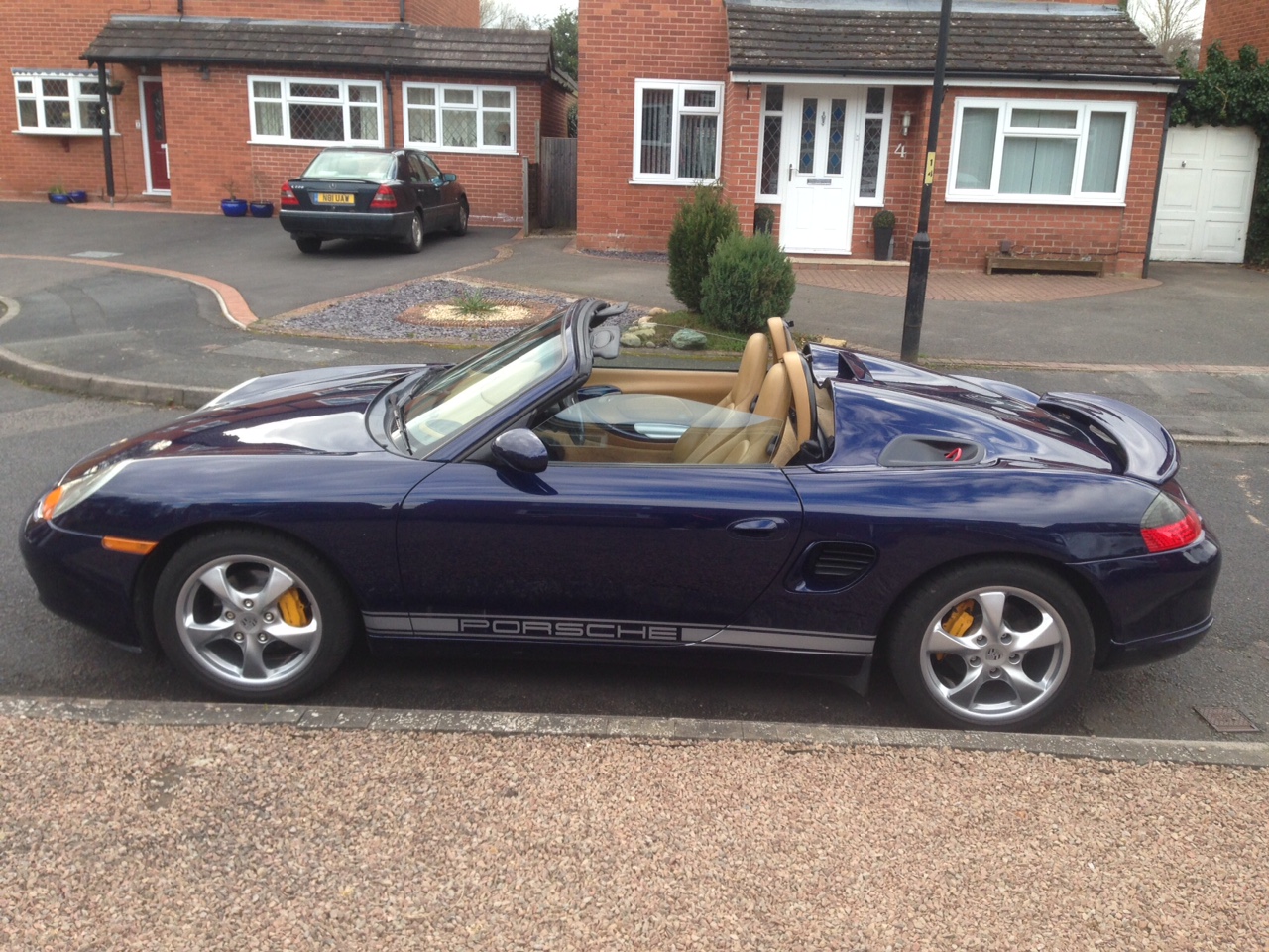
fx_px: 1210
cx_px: 634
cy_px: 476
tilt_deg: -15.9
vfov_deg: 42.9
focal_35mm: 33
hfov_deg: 55.4
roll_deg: -1.4
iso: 50
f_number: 2.4
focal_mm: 4.12
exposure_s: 1/148
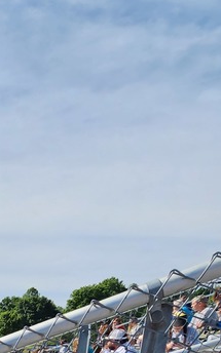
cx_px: -165
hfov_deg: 21.6
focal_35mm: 41
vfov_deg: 32.4
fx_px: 395
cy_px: 484
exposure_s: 1/1571
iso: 50
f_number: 2.2
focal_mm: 2.2
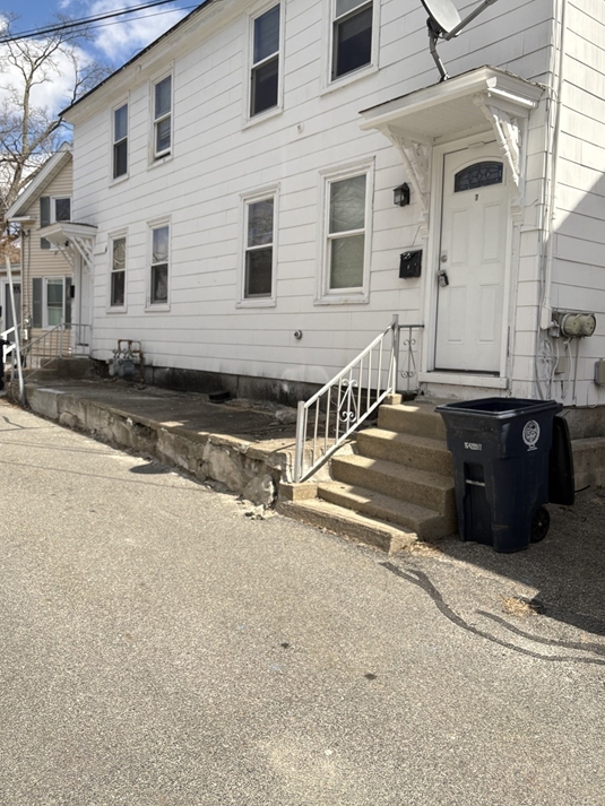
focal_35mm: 28
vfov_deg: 63.4
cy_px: 387
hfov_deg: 49.8
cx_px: 303
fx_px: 652
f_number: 1.6
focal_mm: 5.96
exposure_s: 1/1117
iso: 50
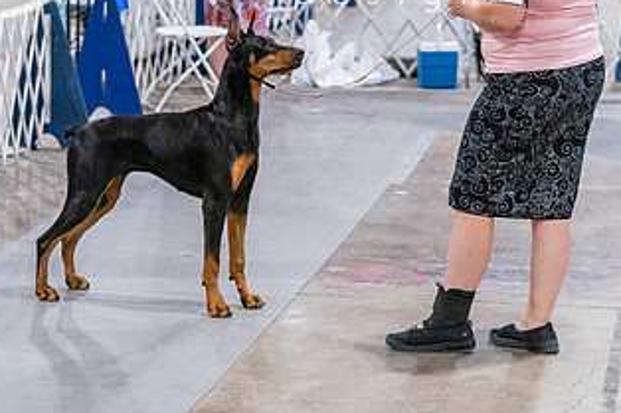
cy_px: 54
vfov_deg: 9.4
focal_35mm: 146
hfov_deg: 14.1
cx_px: 231
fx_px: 2517
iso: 6400
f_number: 3.2
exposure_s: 1/320
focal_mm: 79
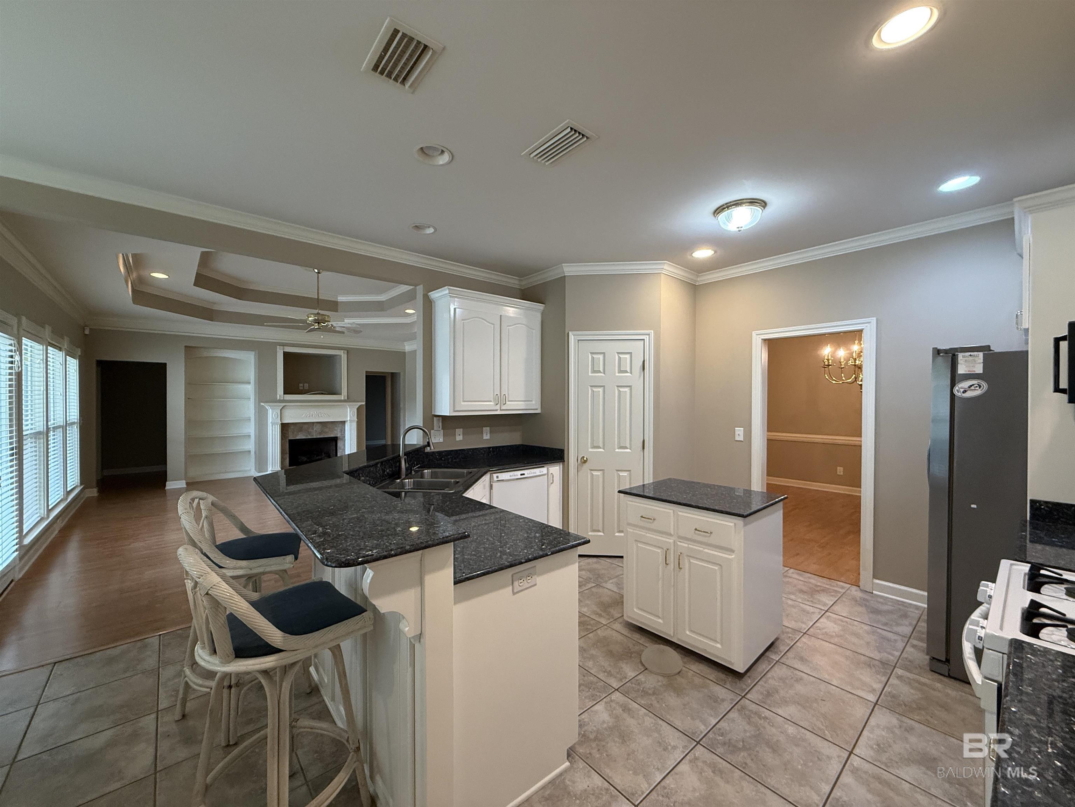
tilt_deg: +0.1
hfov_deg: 102.1
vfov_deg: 85.7
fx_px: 435
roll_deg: +0.4
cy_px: 404
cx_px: 538
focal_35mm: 14
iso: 320
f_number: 2.2
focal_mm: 2.22
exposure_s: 1/120
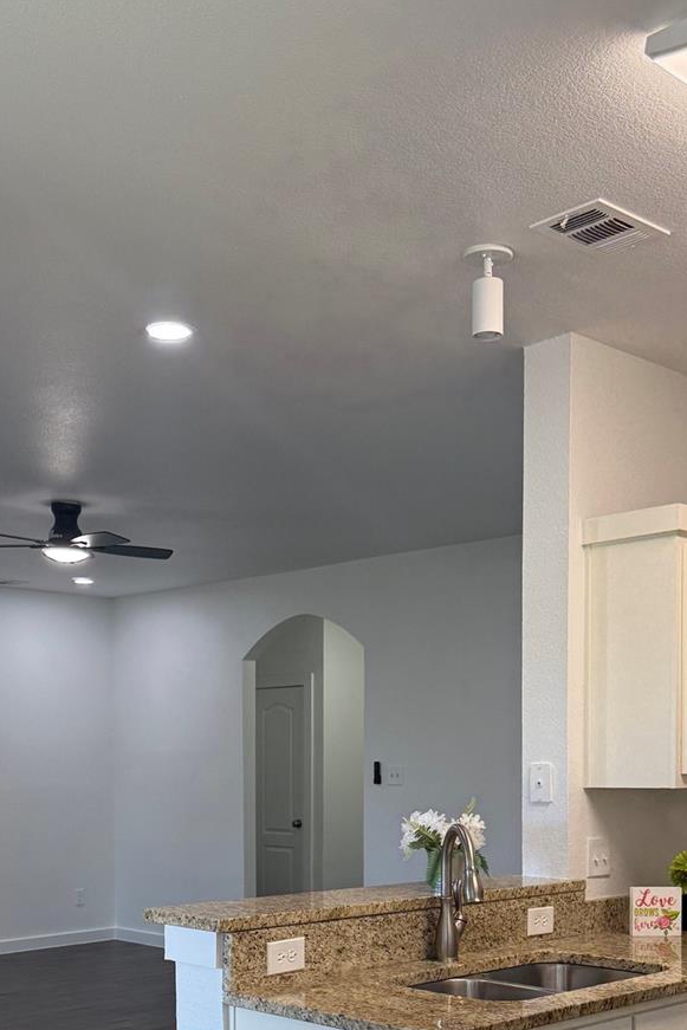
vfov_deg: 42.9
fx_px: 1259
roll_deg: +0.1
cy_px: 793
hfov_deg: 30.4
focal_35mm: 44
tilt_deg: -1.5
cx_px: 276
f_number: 1.78
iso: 200
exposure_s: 1/215
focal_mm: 6.76
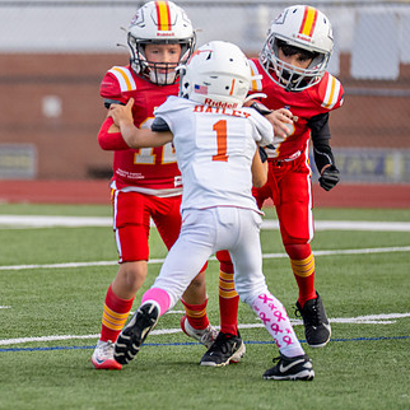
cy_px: 182
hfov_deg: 3.0
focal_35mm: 577
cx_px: -154
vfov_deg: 3.0
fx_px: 7732
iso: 500
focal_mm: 200
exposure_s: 1/2500
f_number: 2.8
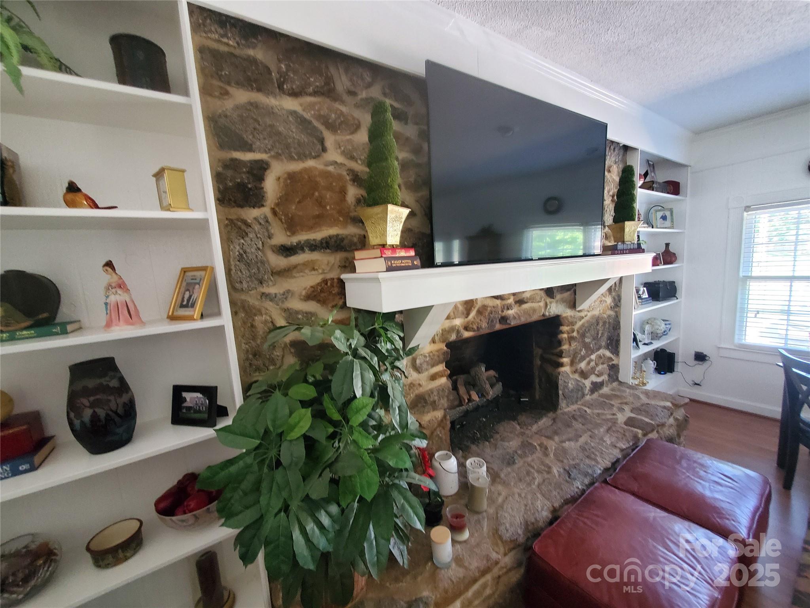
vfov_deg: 89.9
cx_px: 405
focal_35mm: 13
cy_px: 304
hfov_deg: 106.2
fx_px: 304
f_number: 2.2
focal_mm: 1.8
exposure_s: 1/30
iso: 640
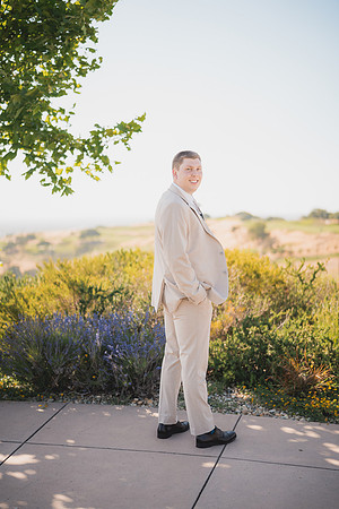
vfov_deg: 39.6
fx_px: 706
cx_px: 170
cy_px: 254
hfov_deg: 27.0
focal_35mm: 50
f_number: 1.4
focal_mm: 50
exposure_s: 1/2000
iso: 125
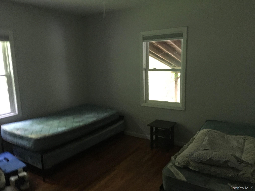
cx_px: 128
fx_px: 214
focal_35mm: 29
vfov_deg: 48.2
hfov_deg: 61.7
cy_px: 96
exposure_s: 1/15
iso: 250
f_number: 2.2
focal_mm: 4.15
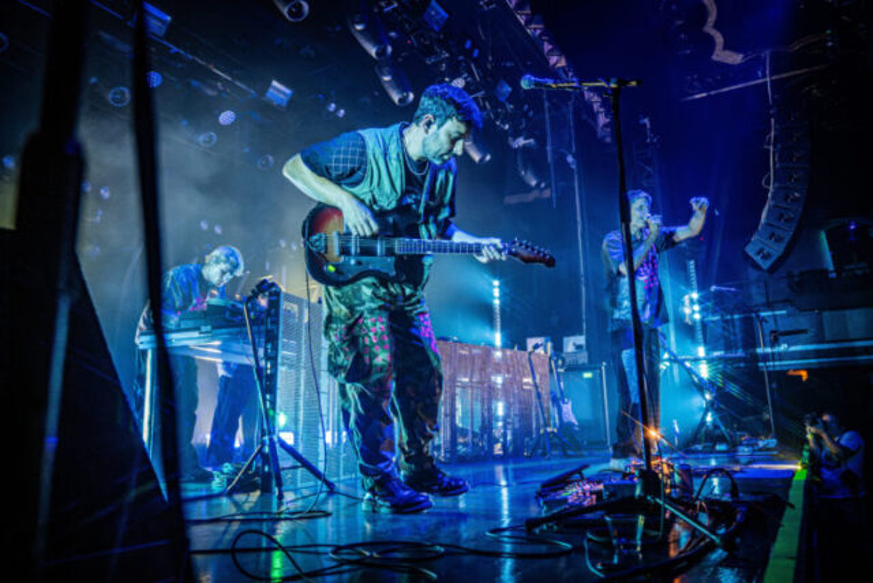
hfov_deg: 65.5
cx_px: 436
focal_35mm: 28
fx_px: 679
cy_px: 292
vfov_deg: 46.4
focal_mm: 28
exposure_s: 1/200
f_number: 4
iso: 5000
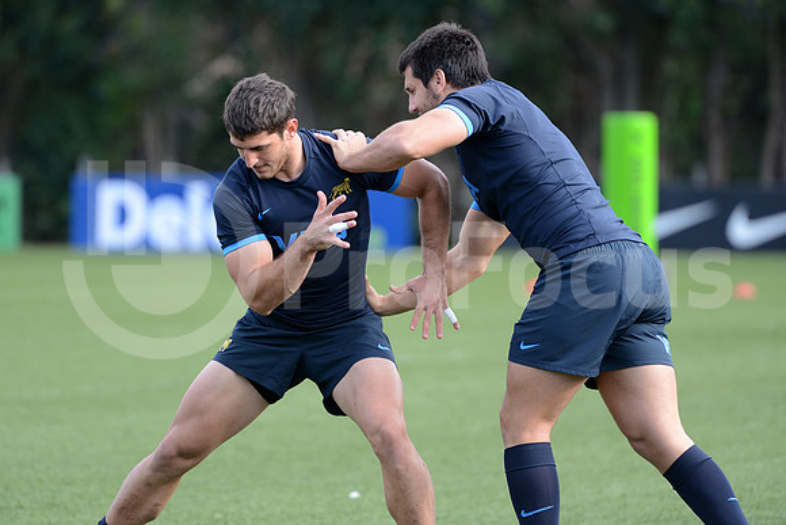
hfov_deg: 7.4
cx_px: 393
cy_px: 262
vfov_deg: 4.9
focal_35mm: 280
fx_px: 6114
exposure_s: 1/1000
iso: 800
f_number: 4
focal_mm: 280
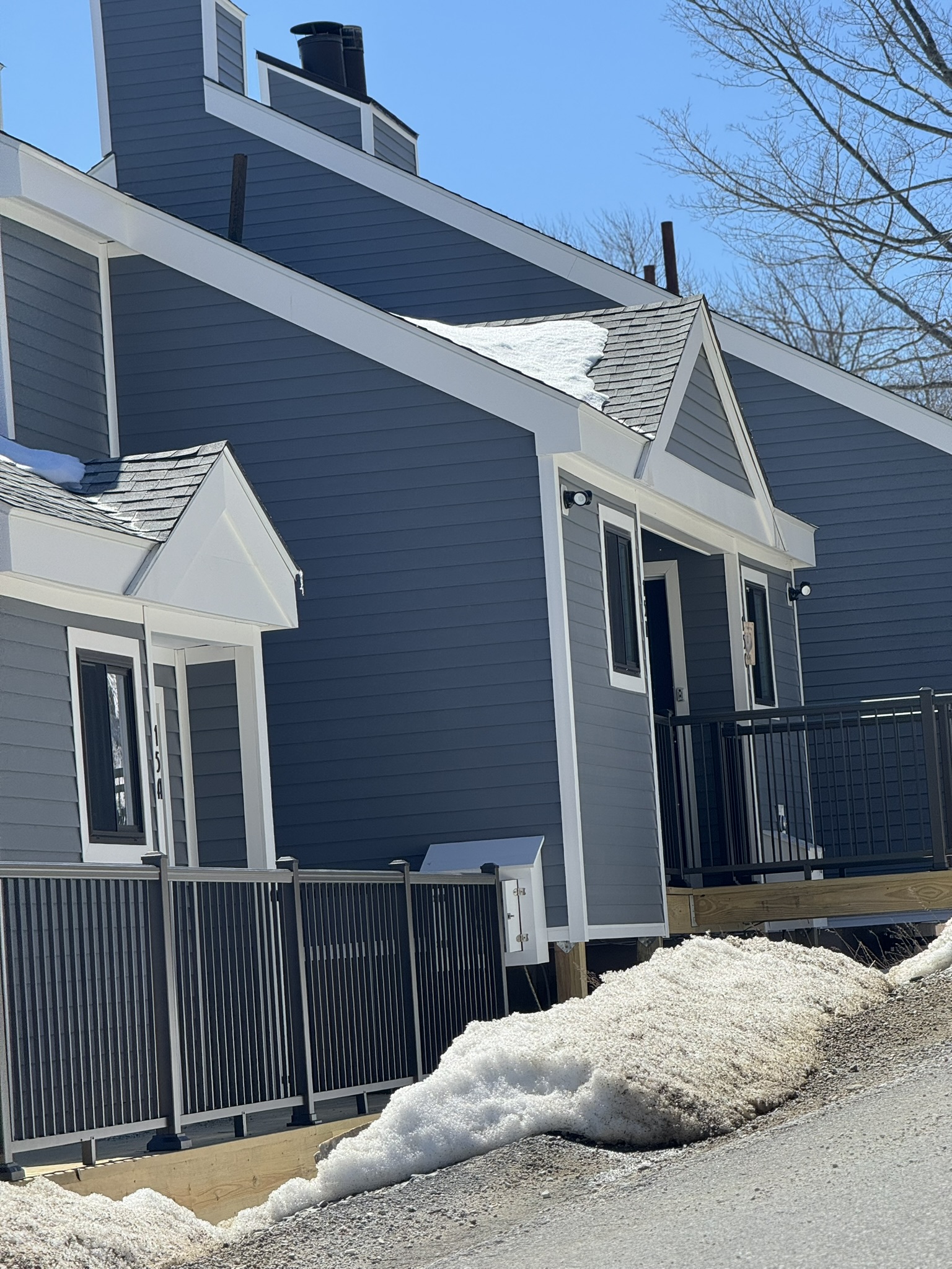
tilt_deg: +3.2
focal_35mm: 120
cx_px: 476
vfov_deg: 16.4
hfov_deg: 12.3
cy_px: 634
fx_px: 4400
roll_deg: +4.0
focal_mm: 15.66
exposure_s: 1/1167
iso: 50
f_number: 2.8
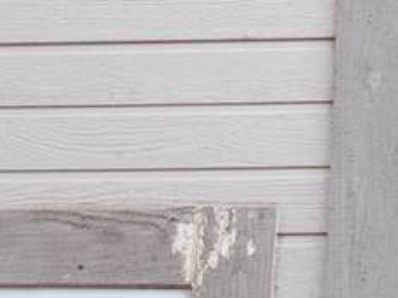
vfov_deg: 10.0
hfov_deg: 13.3
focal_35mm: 145
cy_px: -114
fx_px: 1665
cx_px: 469
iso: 80
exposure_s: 1/40
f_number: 3.2
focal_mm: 4.6
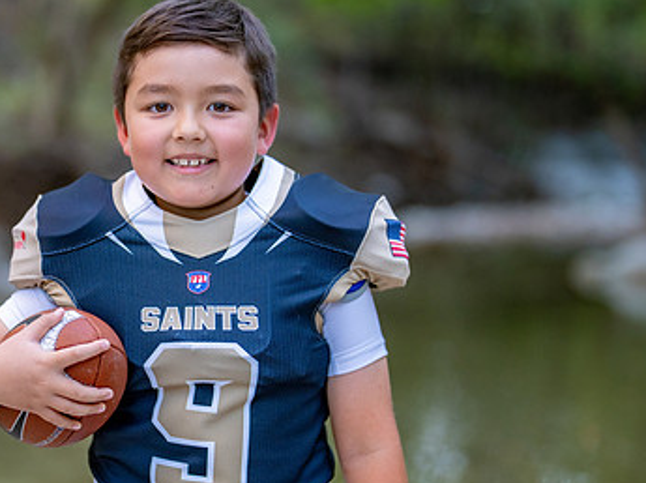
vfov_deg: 14.8
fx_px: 1864
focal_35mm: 100
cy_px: 283
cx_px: 217
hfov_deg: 19.6
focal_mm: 50
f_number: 1.2
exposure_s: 1/500
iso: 500
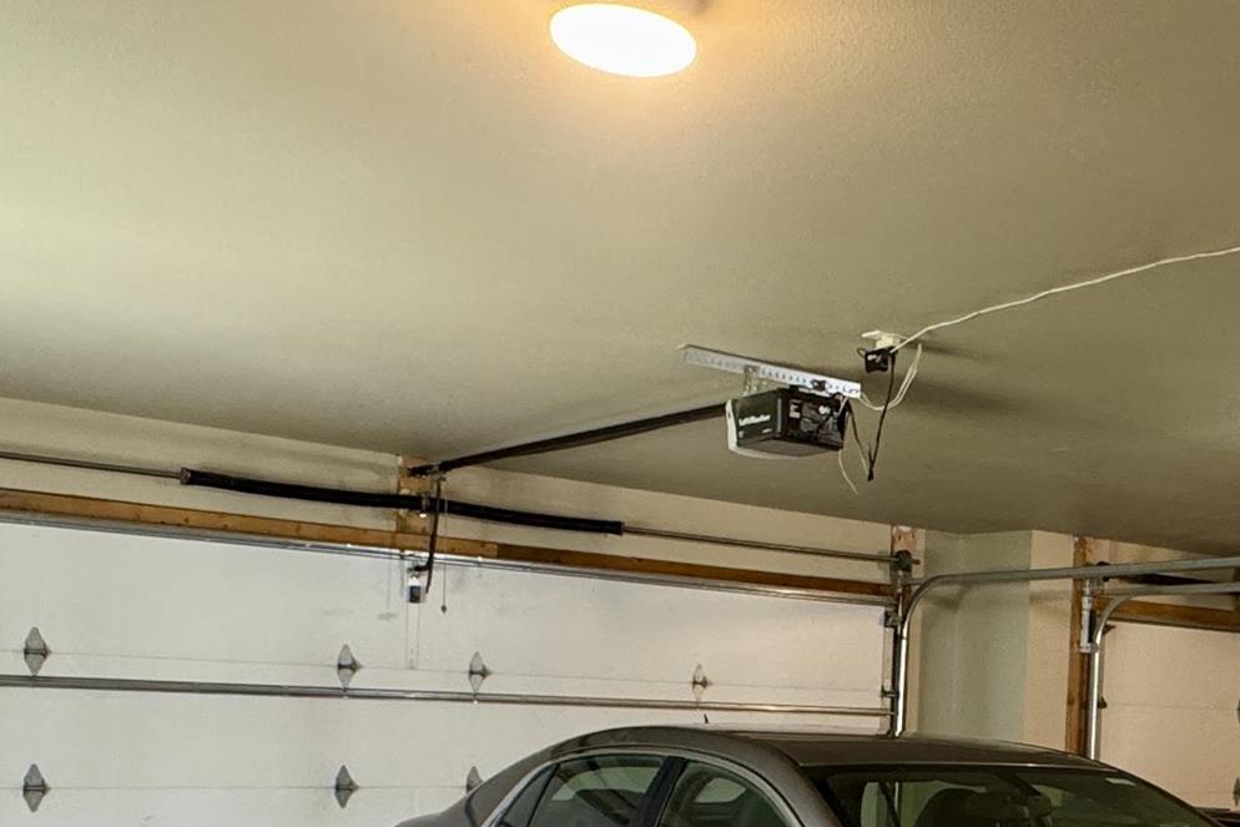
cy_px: 800
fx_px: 1550
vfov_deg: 28.3
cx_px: 978
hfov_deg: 41.8
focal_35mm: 45
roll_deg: -2.4
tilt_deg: -3.1
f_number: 2.2
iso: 250
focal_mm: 2.22
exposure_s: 1/60
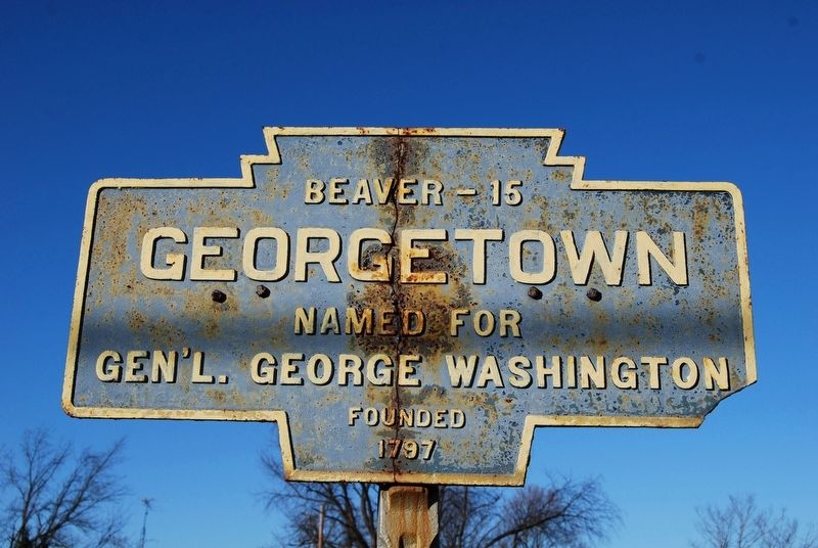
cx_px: 409
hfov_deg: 42.3
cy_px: 274
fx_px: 1058
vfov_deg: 29.0
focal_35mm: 46
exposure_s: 1/250
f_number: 8
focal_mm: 31
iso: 100
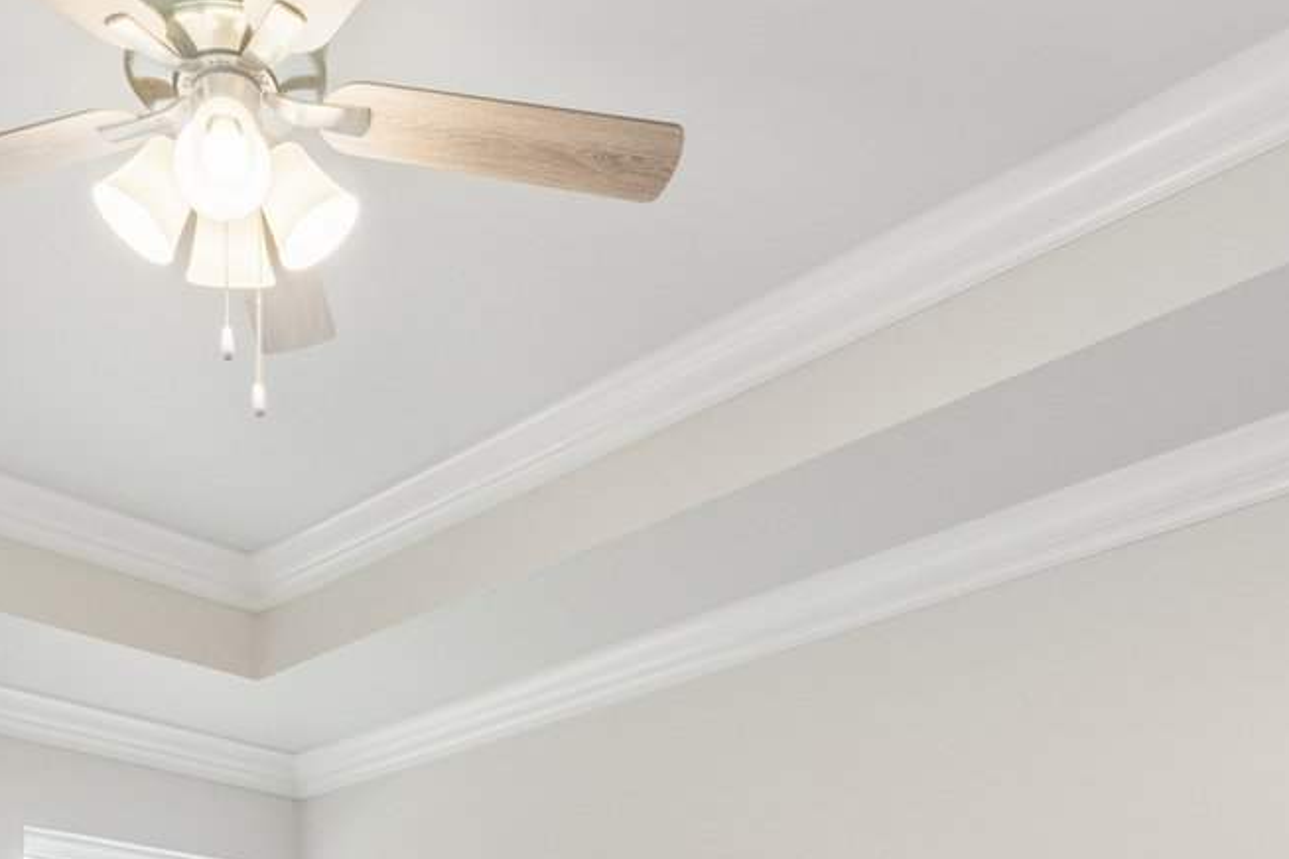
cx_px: 434
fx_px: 1683
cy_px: 1232
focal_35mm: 47
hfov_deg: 41.4
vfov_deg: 23.7
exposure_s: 1/25
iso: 200
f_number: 9
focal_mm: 10
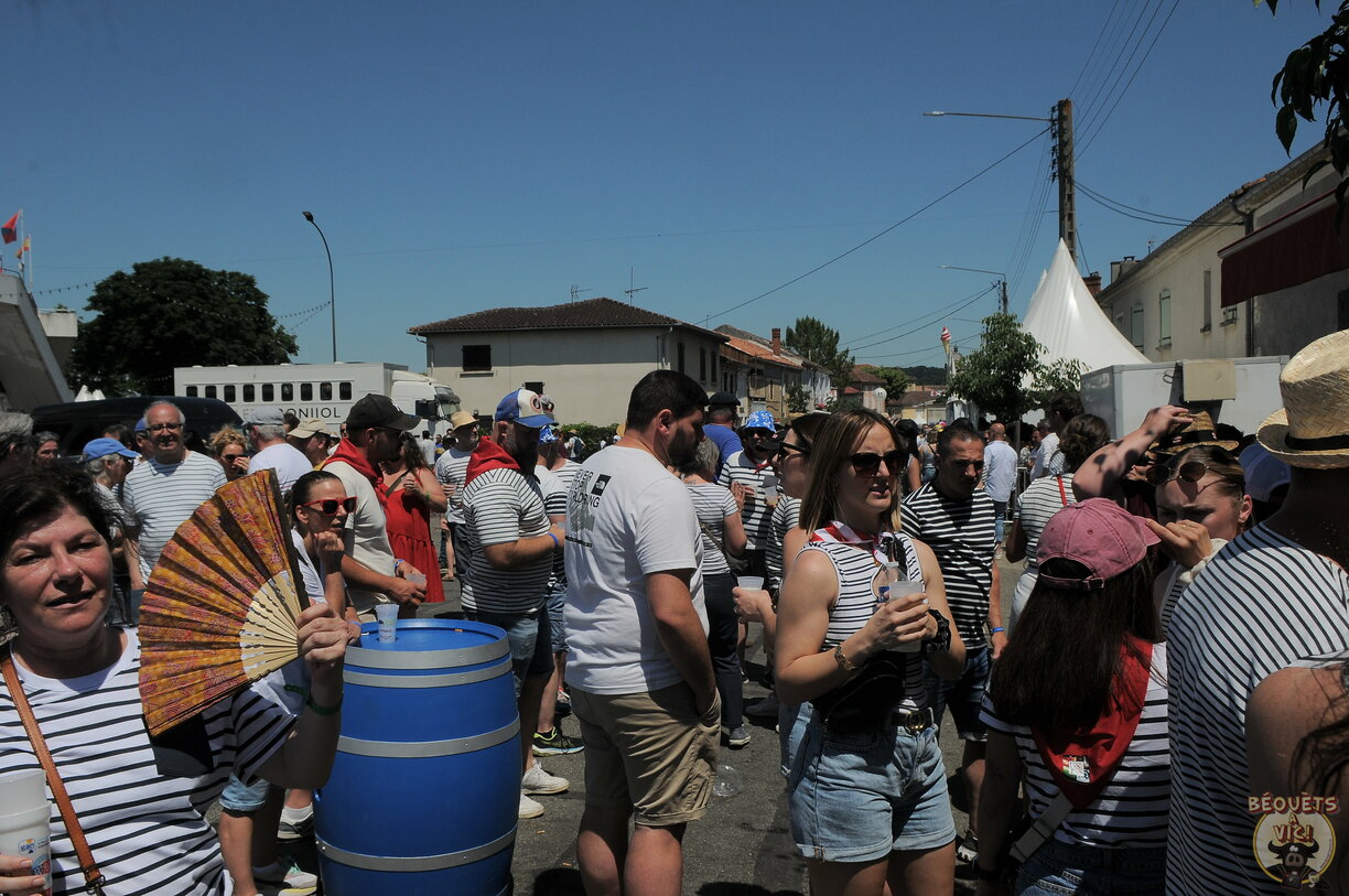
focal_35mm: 30
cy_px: 448
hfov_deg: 62.0
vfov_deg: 43.5
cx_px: 674
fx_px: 1123
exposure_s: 1/640
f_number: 13
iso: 200
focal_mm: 20
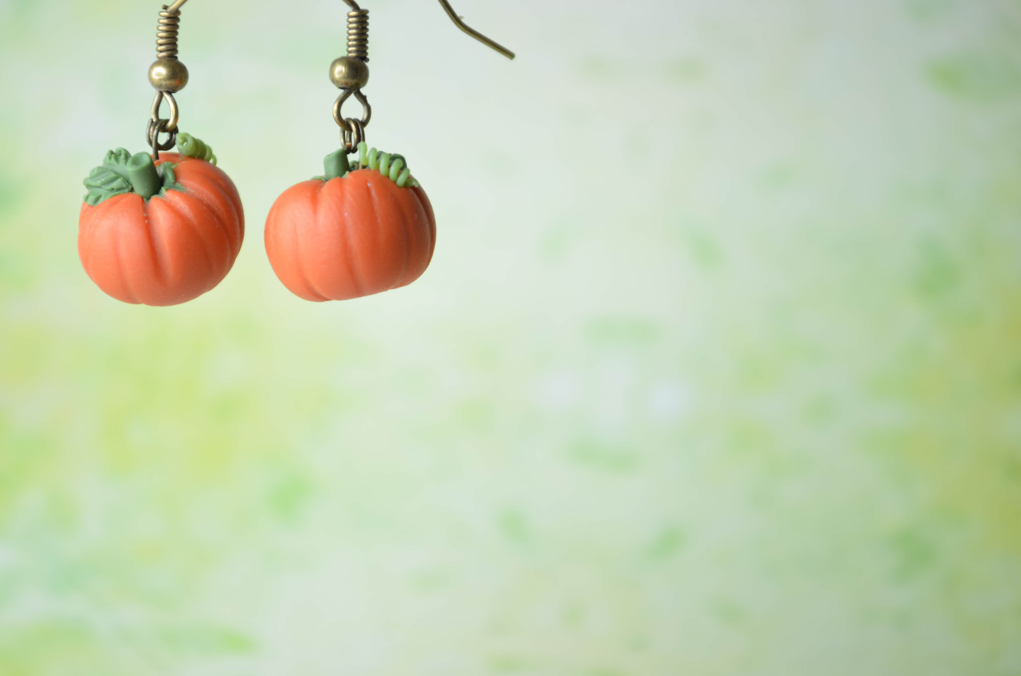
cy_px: 338
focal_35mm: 82
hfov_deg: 24.7
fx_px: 2335
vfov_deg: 16.5
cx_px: 510
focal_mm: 55
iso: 100
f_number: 5.6
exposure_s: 1/25
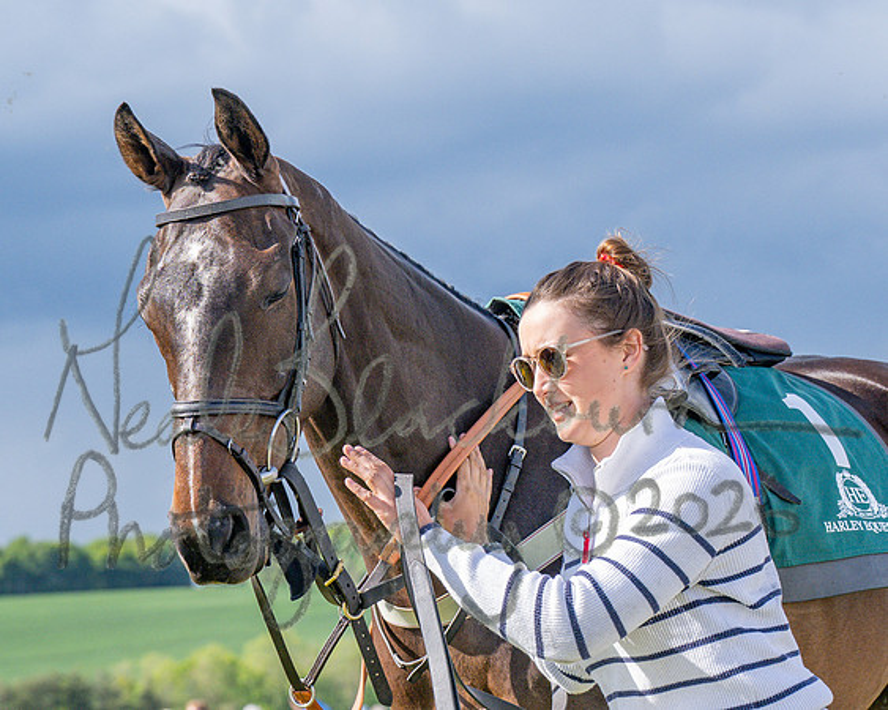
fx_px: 4283
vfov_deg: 9.5
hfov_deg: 11.8
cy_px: 224
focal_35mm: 163
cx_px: 209
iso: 400
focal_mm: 70
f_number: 5
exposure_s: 1/1600
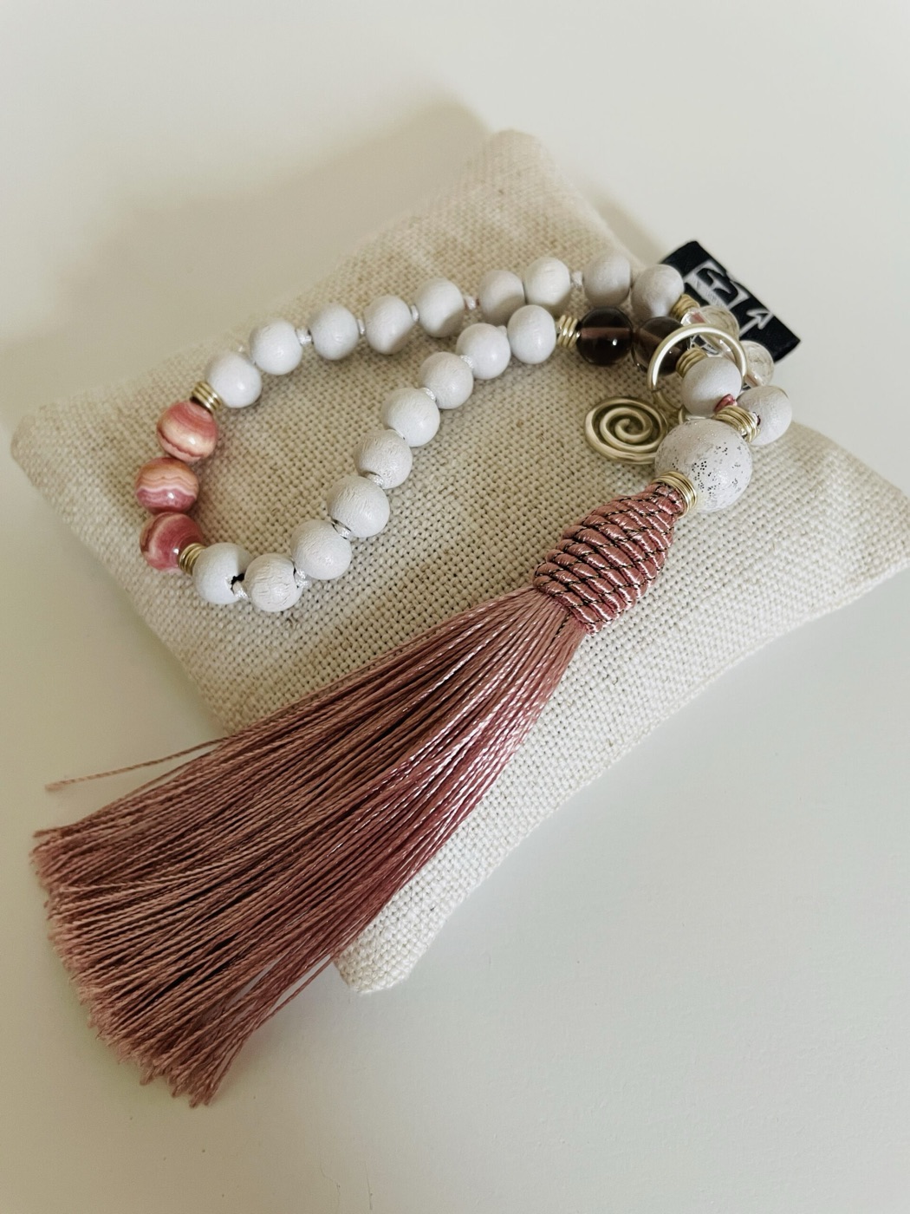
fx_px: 911
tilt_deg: -71.8
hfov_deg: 53.1
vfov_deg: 67.3
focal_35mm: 26
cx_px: 455
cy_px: 607
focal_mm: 4.2
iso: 160
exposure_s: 1/60
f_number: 1.6
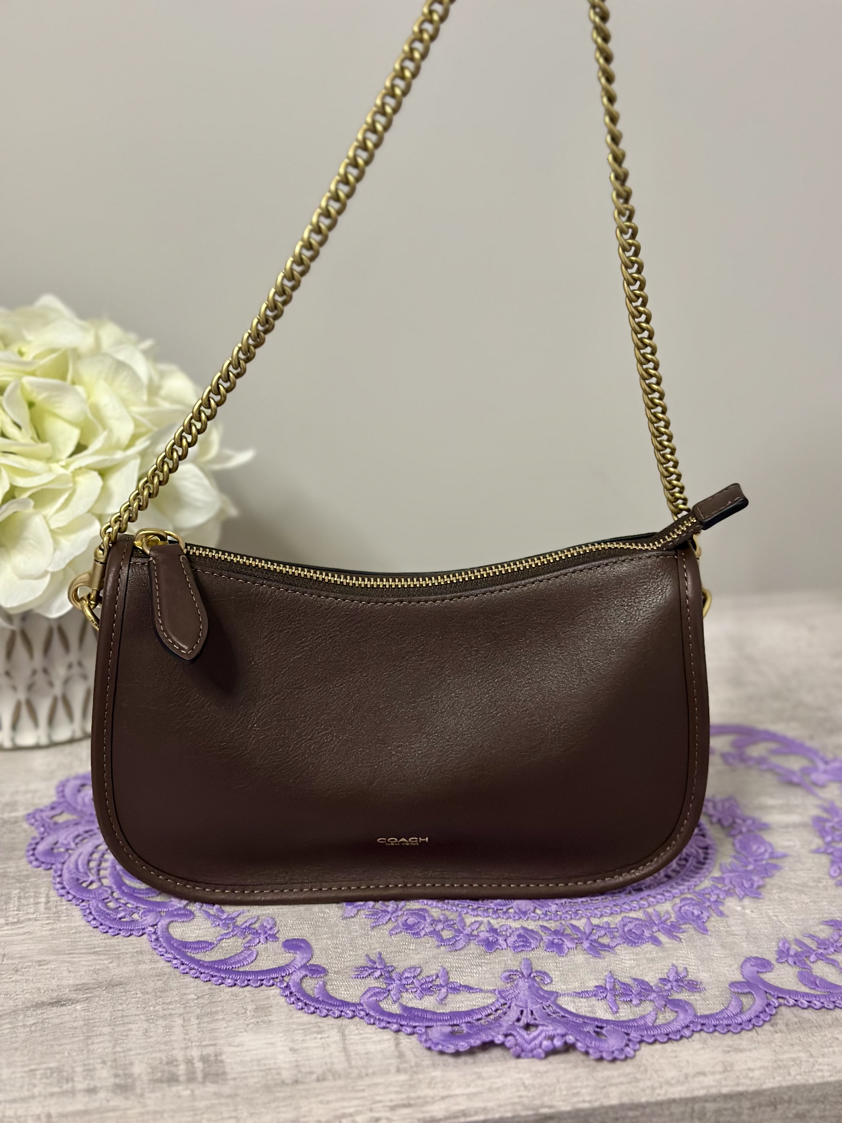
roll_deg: -2.8
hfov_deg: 30.3
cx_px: 421
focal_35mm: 48
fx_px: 1557
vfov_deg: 39.7
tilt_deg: -21.7
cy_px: 562
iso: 400
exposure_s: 1/40
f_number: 1.78
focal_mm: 6.86
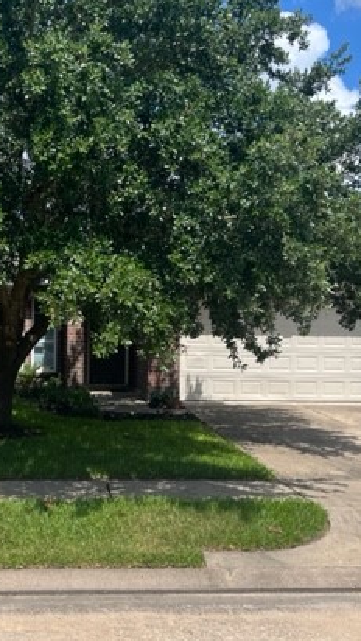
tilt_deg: -2.3
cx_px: 126
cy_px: 370
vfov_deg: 46.2
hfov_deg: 27.0
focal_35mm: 44
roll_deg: -0.9
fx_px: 748
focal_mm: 5.1
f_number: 1.6
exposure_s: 1/3623
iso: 50
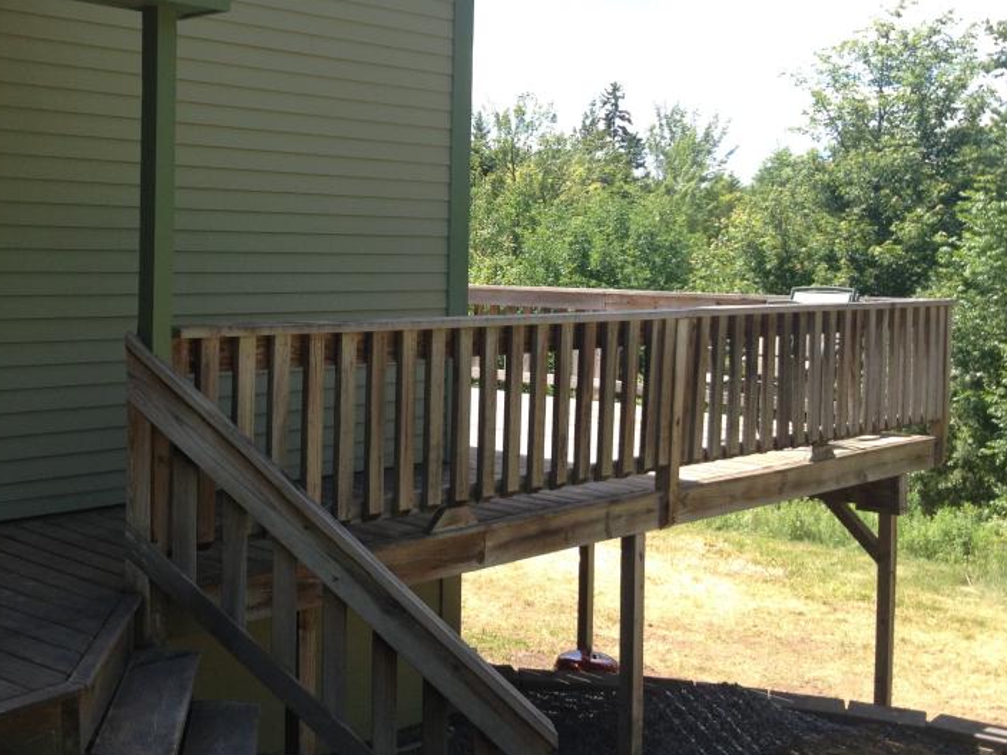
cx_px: 284
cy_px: 287
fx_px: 1483
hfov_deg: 36.8
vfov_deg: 28.5
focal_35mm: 51
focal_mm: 4.28
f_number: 2.4
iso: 50
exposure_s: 1/569
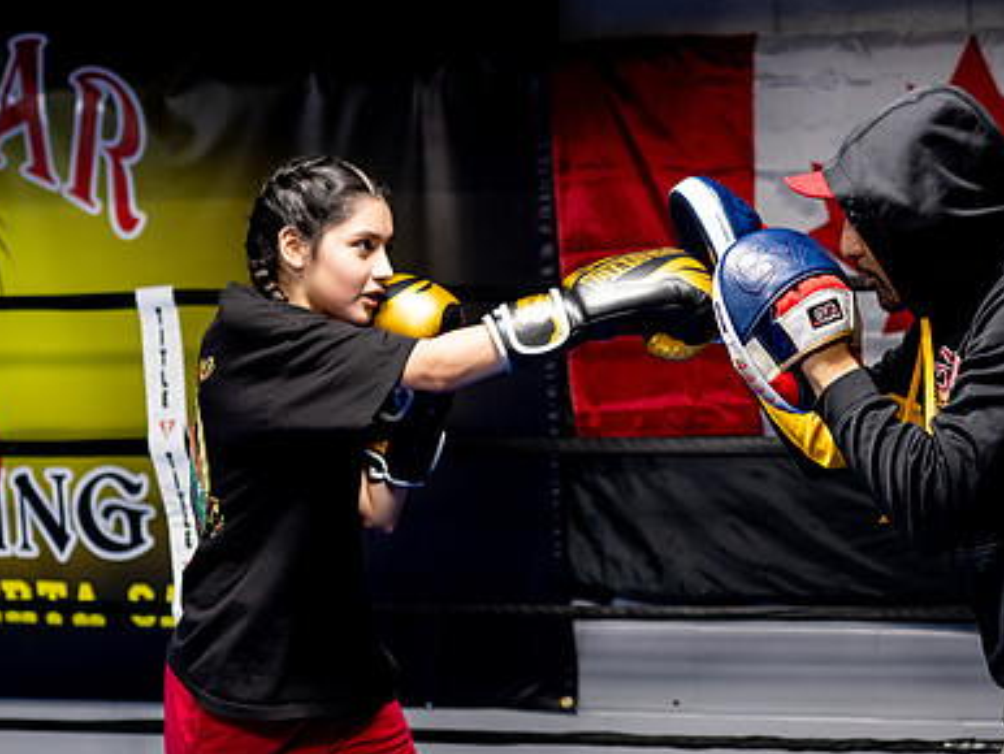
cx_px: 703
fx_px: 1944
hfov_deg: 28.7
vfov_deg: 21.8
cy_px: 540
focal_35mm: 67
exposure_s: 1/500
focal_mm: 35
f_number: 2
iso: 1600
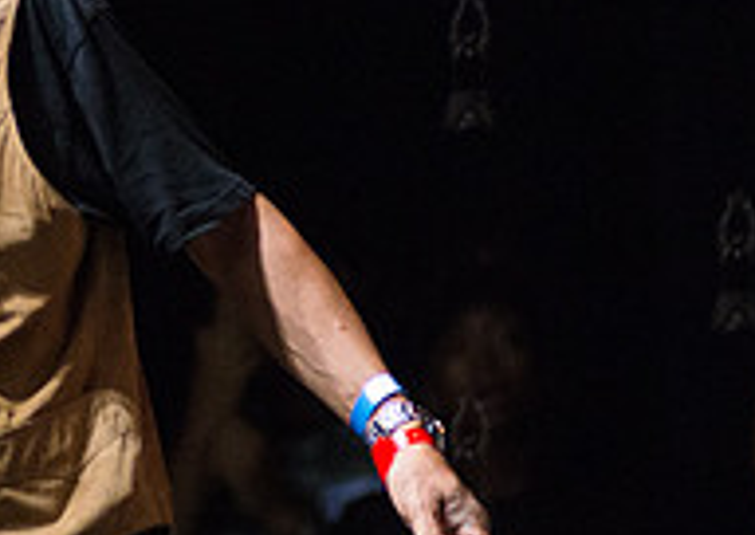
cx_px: -53
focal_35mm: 670
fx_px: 14326
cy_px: 233
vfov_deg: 2.1
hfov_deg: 3.0
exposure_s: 1/320
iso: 4000
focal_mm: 200
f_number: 2.8
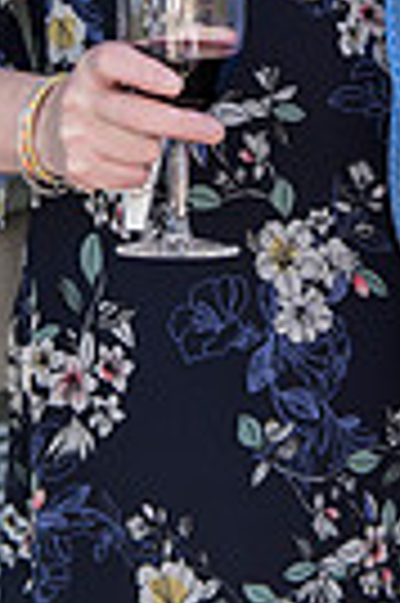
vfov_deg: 12.2
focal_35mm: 161
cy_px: -315
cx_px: 301
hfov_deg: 8.5
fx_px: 2690
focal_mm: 48
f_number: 4
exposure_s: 1/320
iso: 400
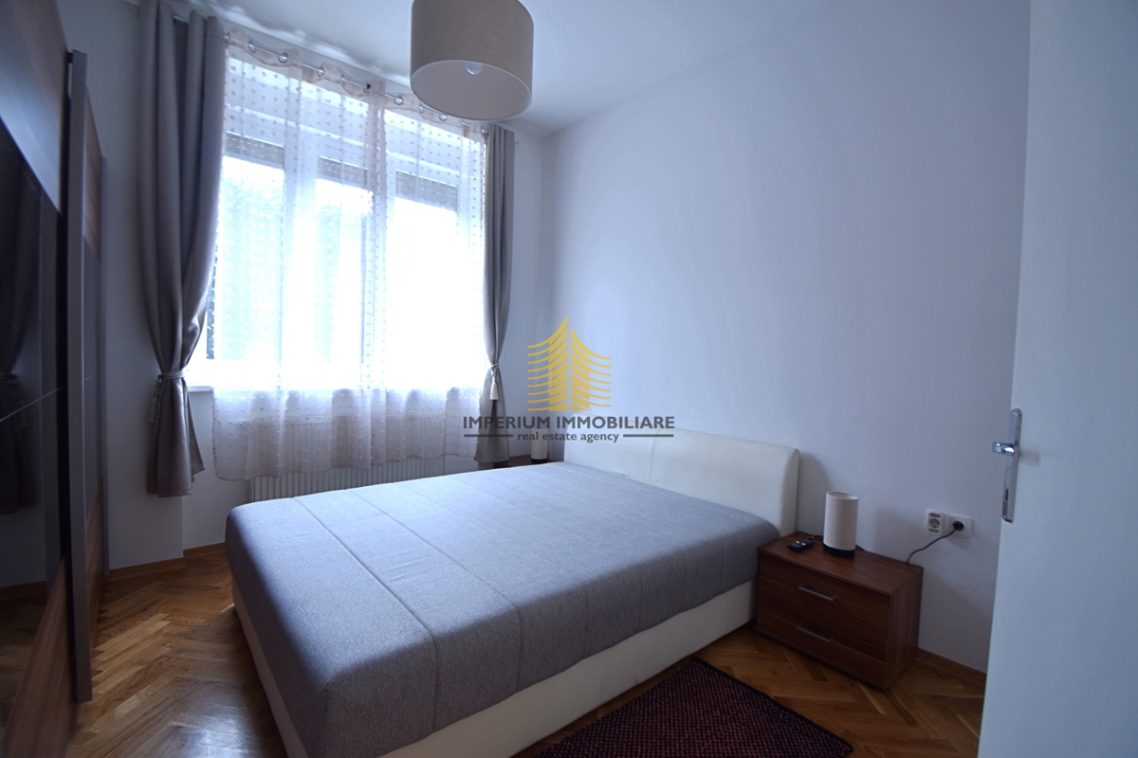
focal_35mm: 15
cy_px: 379
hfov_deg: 100.4
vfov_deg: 77.3
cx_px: 569
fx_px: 474
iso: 160
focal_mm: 10
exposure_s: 1/30
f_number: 4.5
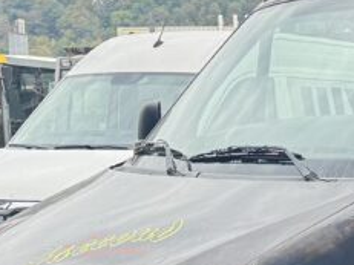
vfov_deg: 17.4
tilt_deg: -5.3
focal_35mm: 83
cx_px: 605
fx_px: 848
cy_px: 257
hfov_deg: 19.0
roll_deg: +0.9
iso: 100
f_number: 1.78
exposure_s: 1/152
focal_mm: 6.76
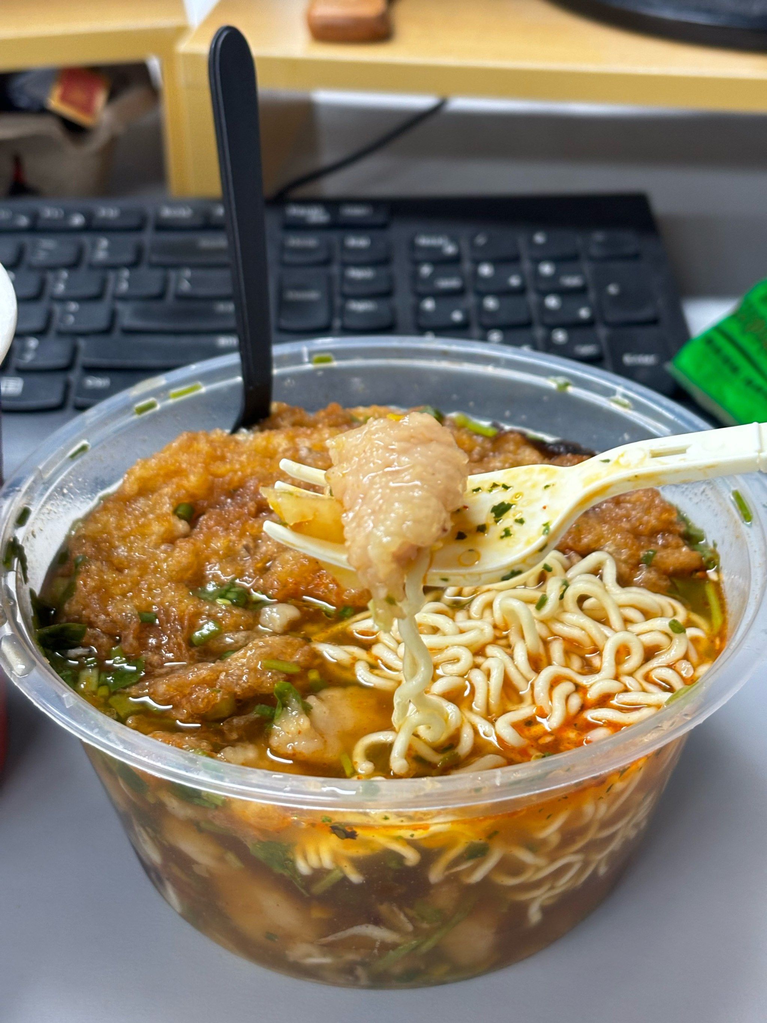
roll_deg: -1.0
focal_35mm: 52
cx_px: 384
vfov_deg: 36.8
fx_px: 1536
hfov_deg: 28.0
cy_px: 512
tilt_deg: -33.4
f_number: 1.6
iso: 64
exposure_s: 1/50
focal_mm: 5.96
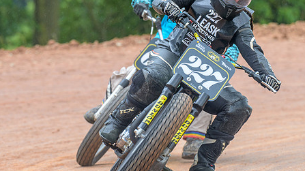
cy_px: 81
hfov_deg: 4.8
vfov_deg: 2.7
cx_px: 204
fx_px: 3670
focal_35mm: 454
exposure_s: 1/400
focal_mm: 200
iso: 250
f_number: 4
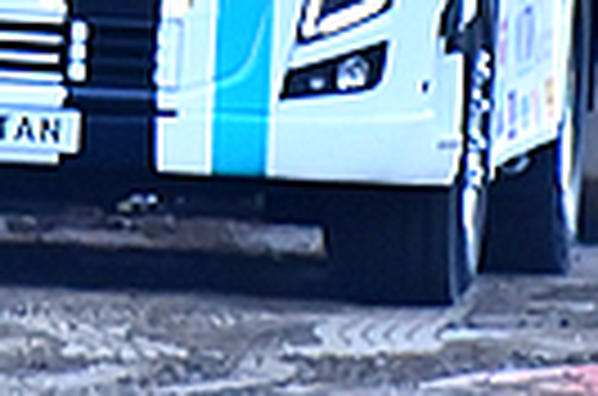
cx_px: 18
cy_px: -272
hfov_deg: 0.9
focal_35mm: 2353
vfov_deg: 0.6
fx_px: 38993
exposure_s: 1/125
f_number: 5.6
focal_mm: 260
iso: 2500
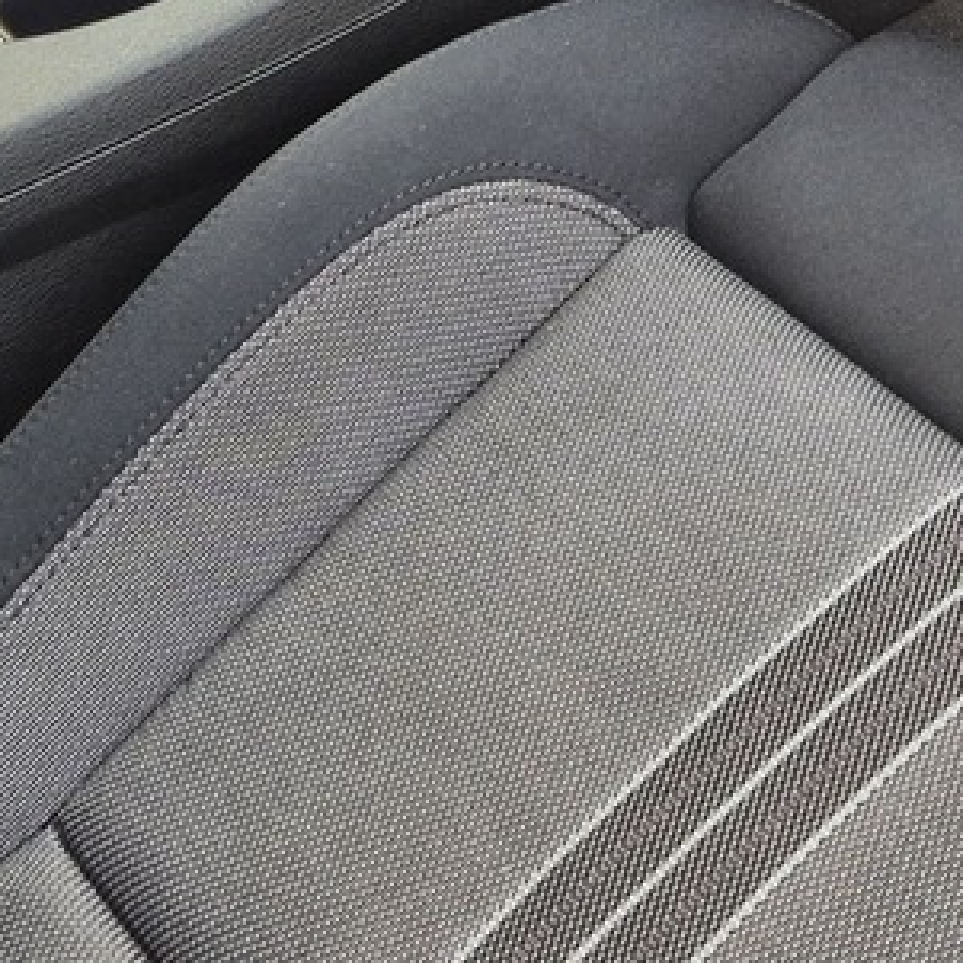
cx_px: 576
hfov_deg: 16.1
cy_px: -768
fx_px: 3399
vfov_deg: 14.3
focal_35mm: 108
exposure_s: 1/180
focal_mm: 5.4
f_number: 1.8
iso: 50
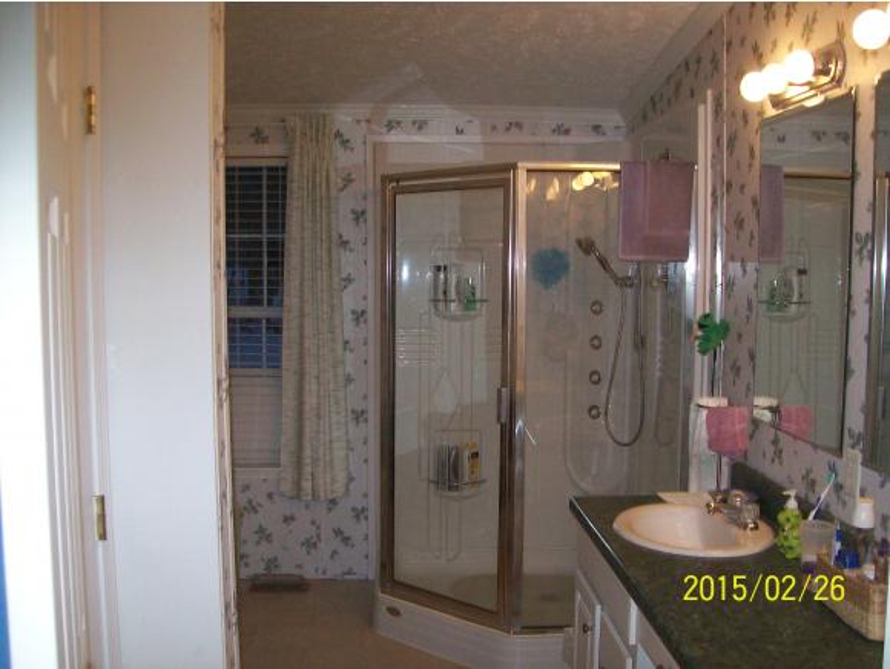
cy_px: 334
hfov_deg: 51.3
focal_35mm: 36
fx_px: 926
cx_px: 445
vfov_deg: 39.7
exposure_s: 1/64
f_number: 2.7
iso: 200
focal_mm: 6
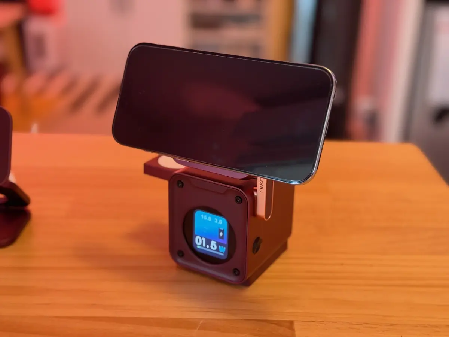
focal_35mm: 48
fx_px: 623
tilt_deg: -23.7
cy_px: 168
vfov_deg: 30.3
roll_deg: -0.1
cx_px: 224
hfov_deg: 39.7
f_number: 1.78
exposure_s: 1/31
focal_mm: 6.76
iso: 500
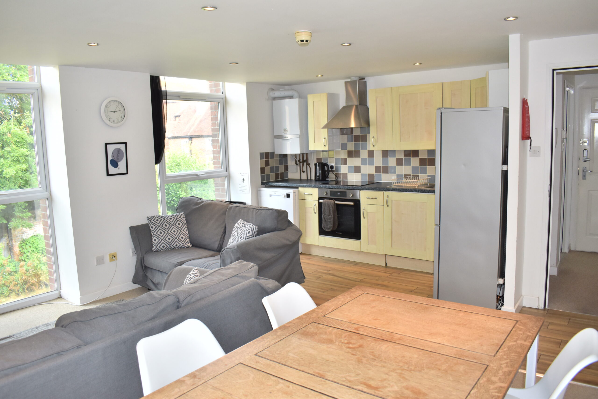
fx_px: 448
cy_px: 200
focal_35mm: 27
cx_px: 299
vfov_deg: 47.9
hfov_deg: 67.4
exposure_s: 1/200
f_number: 5
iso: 640
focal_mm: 18
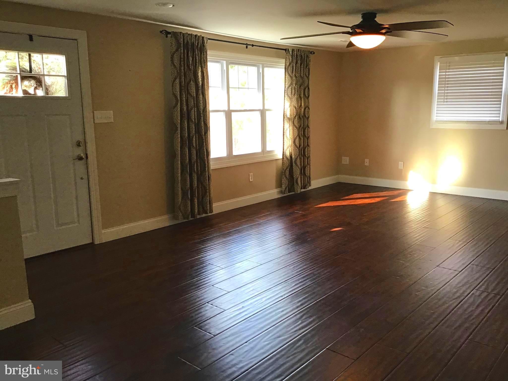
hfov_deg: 58.4
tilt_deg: -11.1
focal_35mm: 31
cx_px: 254
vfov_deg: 45.4
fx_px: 455
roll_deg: -0.2
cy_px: 190
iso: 64
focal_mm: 3.3
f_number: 2.4
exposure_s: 1/30
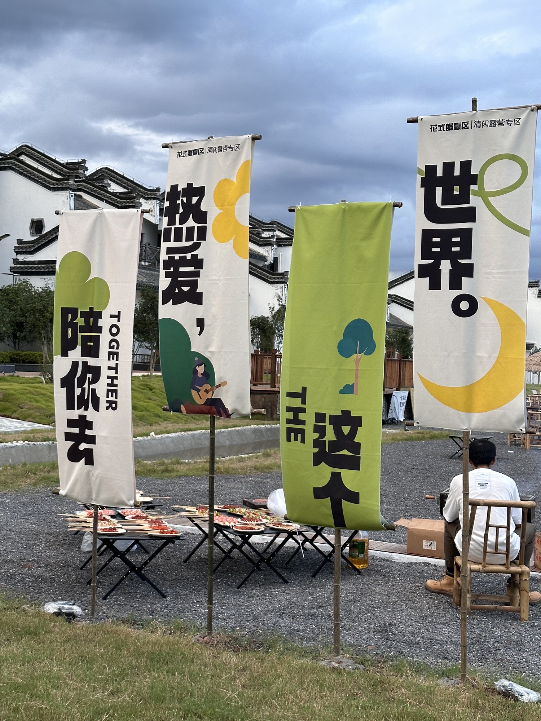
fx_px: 1000
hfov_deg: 30.3
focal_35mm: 48
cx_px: 270
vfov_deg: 39.7
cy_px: 360
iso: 80
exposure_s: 1/117
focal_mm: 6.86
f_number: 1.78
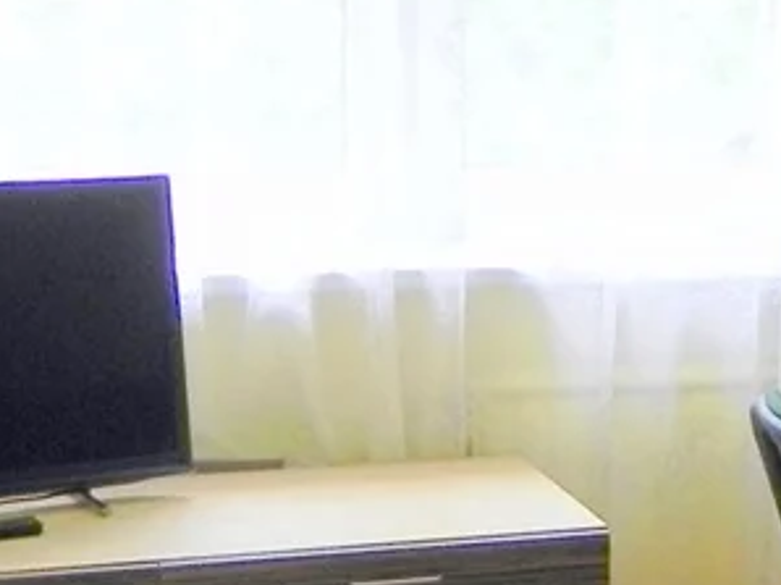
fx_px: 2412
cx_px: 890
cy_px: 580
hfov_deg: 17.7
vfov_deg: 13.6
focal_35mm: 107
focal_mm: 4.6
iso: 160
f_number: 2.8
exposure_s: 1/38.5
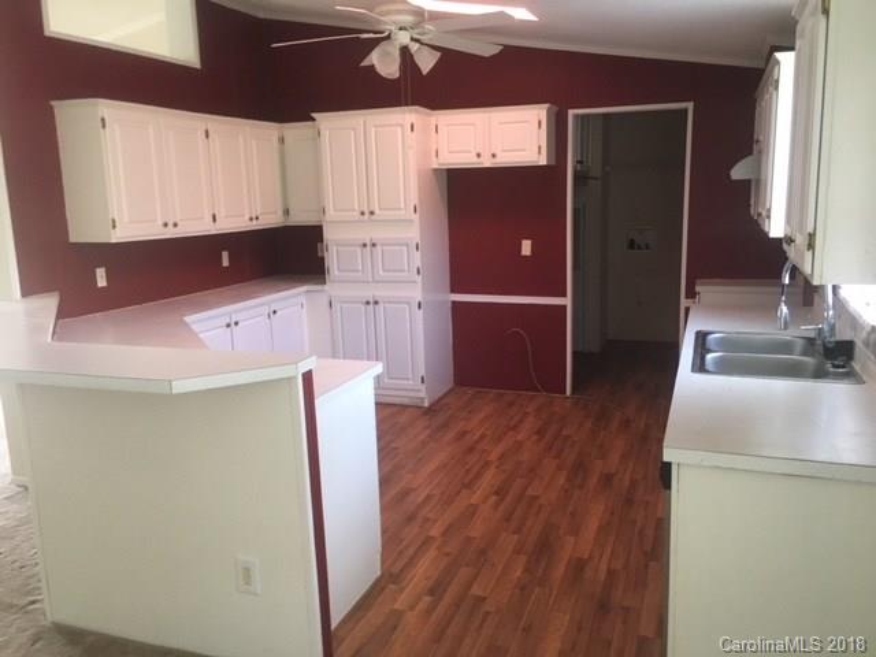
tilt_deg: -10.4
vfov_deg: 48.2
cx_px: 438
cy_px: 328
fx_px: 734
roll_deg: +1.7
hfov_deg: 61.7
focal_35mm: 29
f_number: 2.2
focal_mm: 4.15
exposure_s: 1/30
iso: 160
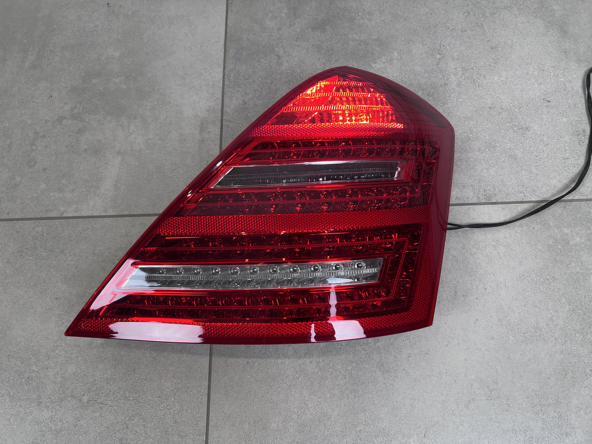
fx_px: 445
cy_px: 222
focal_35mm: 26
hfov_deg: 67.3
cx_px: 296
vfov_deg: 53.1
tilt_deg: -68.5
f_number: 1.5
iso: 80
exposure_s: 1/121
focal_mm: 5.7
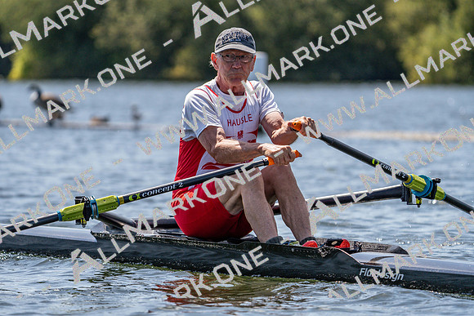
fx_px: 4109
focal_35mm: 312
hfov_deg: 6.6
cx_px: 237
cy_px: 158
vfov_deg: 4.4
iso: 320
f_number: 6.3
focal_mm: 312
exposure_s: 1/2000
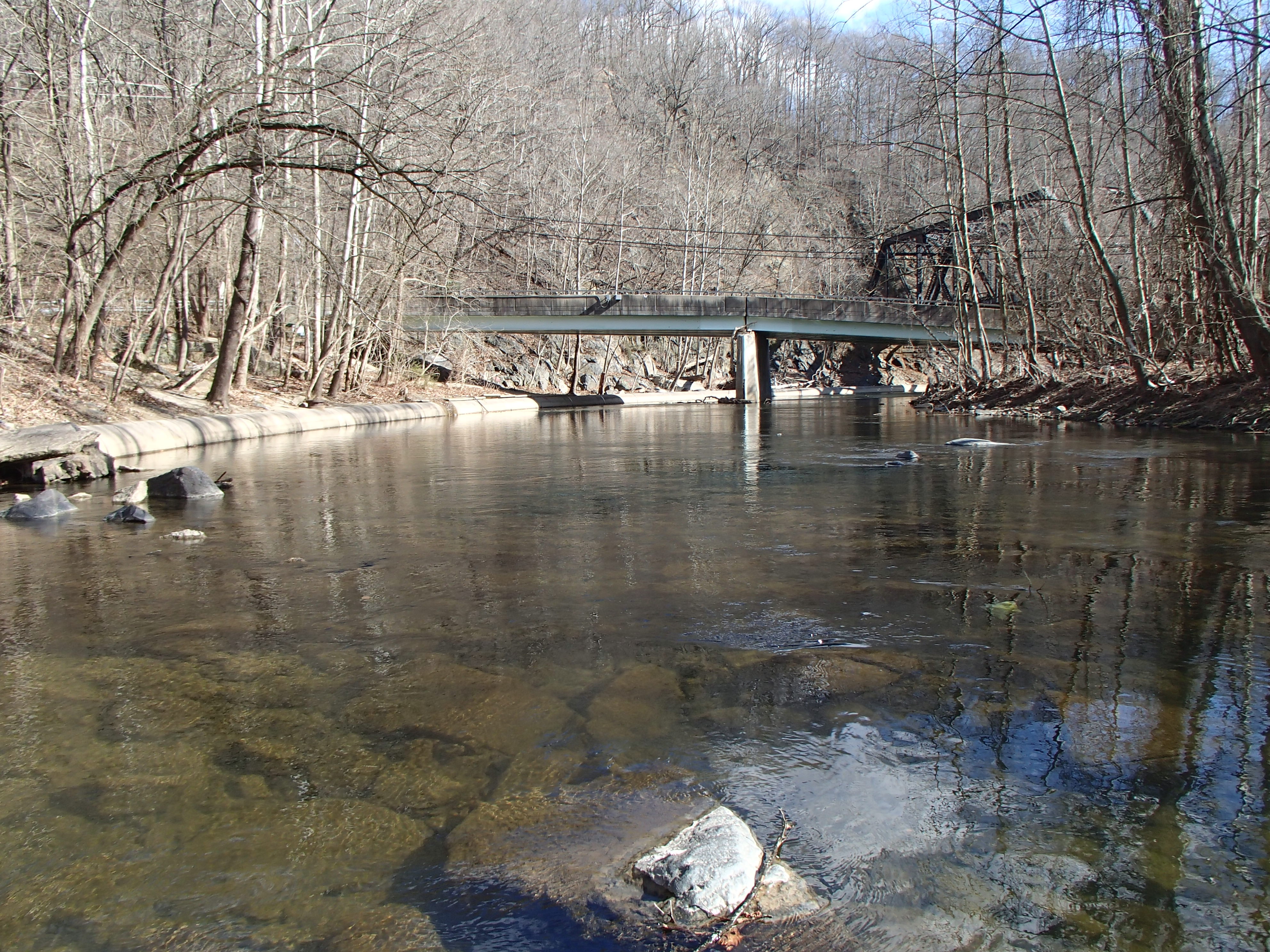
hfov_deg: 63.4
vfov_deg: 49.7
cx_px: 635
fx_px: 1027
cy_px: 476
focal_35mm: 28
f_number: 3.9
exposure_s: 1/250
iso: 100
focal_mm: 5
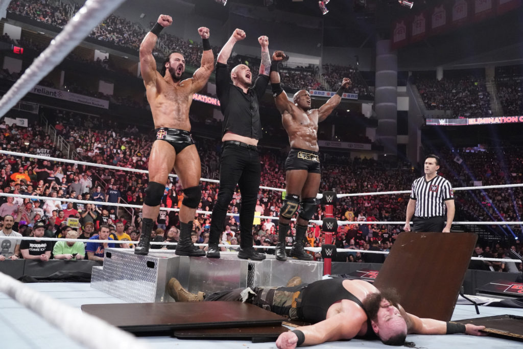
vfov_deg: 42.3
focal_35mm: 31
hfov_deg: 60.3
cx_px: 262
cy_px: 174
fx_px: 450
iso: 12800
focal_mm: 31
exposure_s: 1/640
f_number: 4
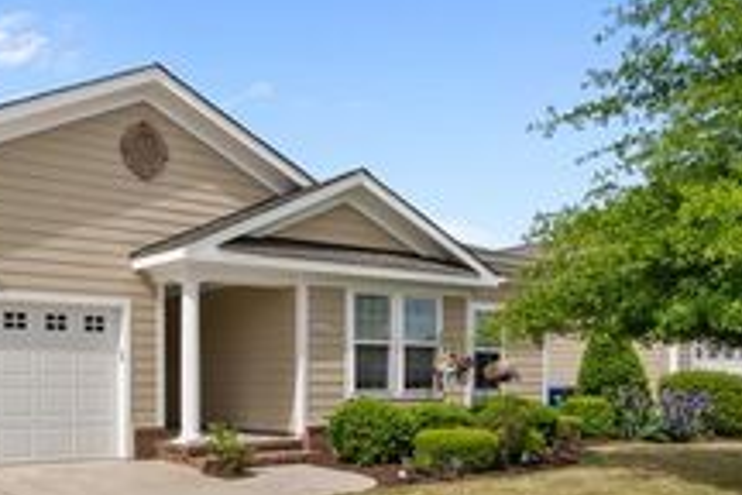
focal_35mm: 37
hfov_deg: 47.3
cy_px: 376
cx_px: 93
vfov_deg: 35.1
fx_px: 763
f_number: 7.1
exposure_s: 1/800
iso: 160
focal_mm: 16
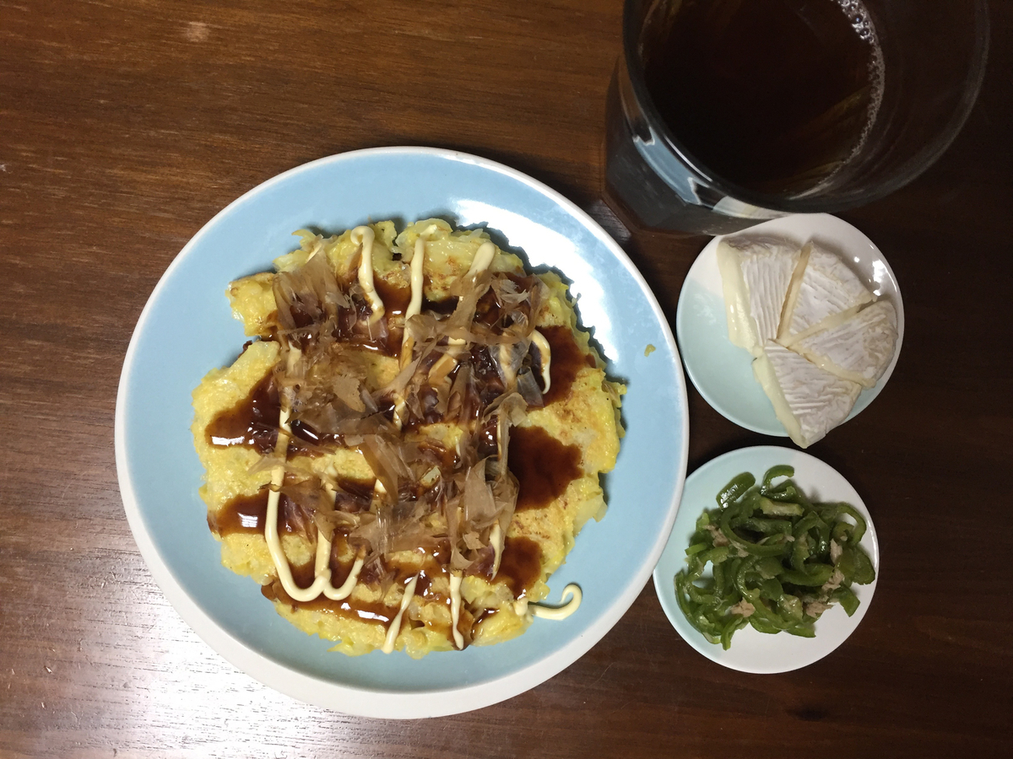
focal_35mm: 29
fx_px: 849
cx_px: 506
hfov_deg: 61.7
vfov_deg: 48.2
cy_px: 380
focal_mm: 4.15
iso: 125
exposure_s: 1/30
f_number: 2.2
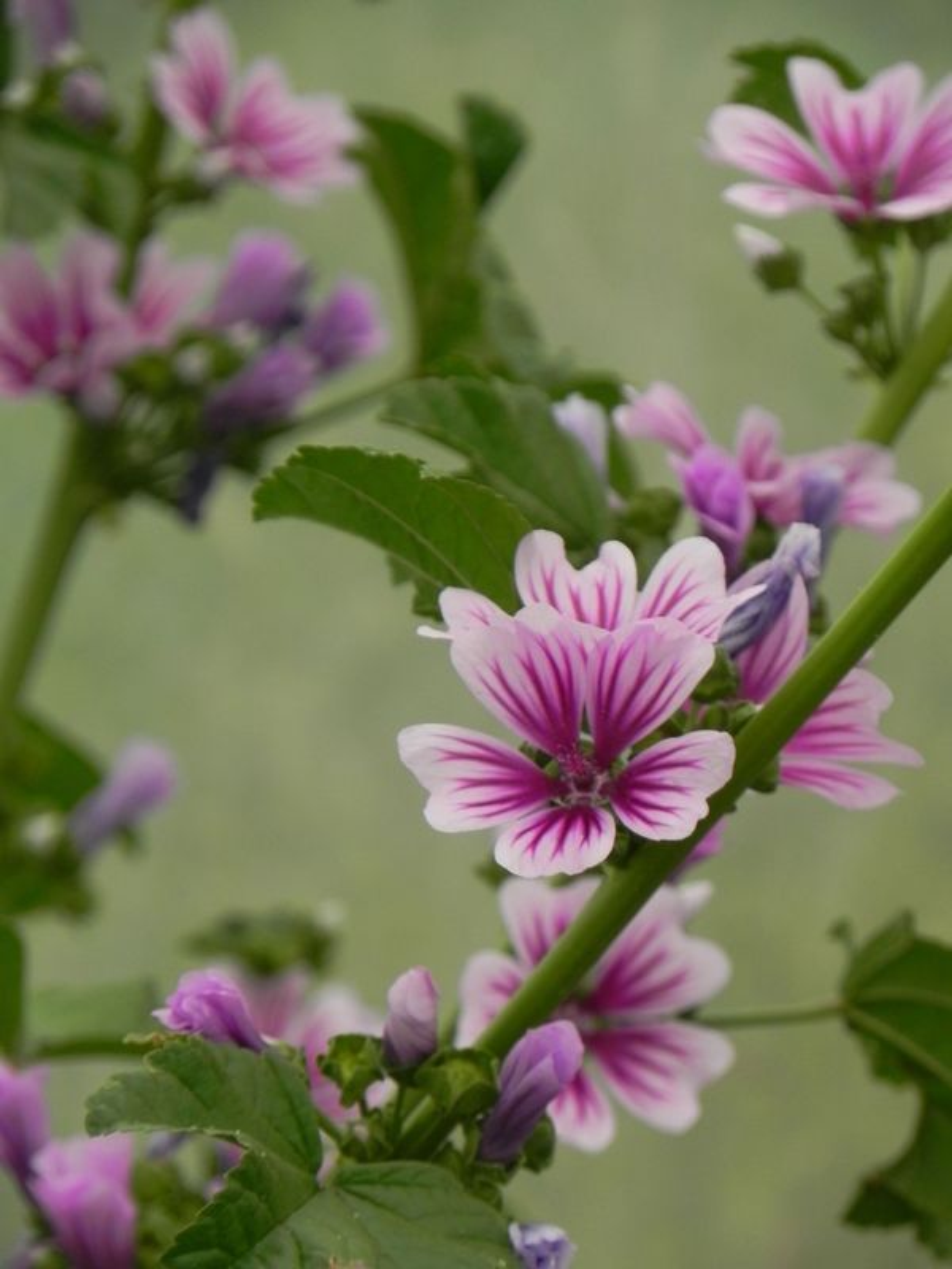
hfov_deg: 4.4
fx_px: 12357
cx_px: 476
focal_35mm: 337
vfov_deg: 5.9
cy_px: 634
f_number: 5
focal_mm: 59.9
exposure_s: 1/250
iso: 160
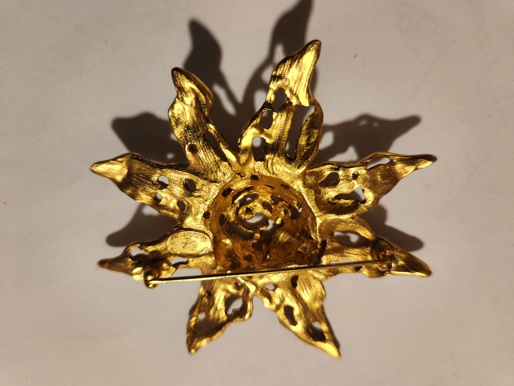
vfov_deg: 58.9
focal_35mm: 23
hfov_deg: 73.9
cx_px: 257
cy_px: 193
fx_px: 342
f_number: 1.8
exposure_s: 1/50
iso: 250
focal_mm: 5.4
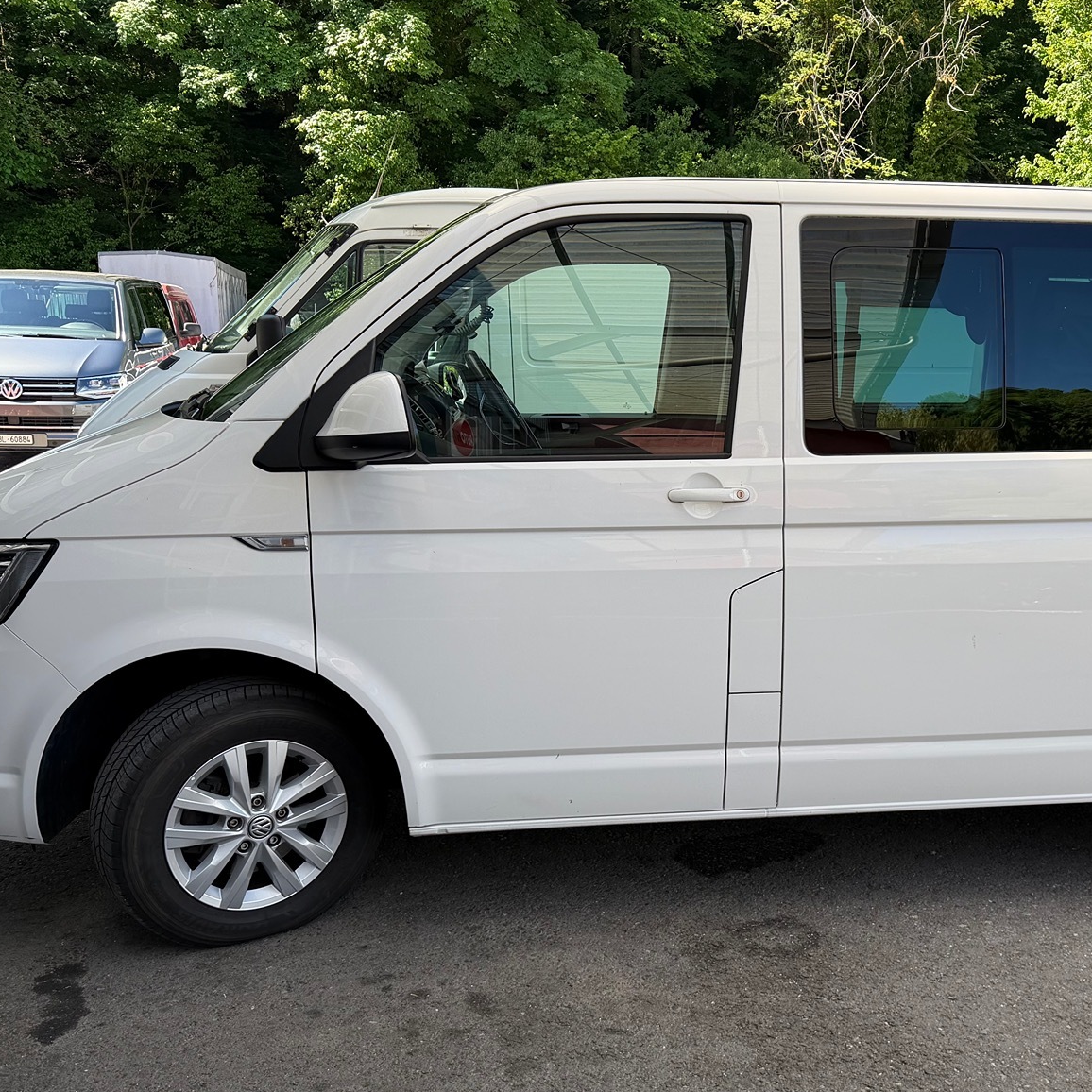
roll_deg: +0.6
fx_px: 1321
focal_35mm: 37
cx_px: 777
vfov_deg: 44.6
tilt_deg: -12.8
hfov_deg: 43.9
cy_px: 674
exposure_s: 1/715
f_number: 1.78
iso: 80
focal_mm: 6.76
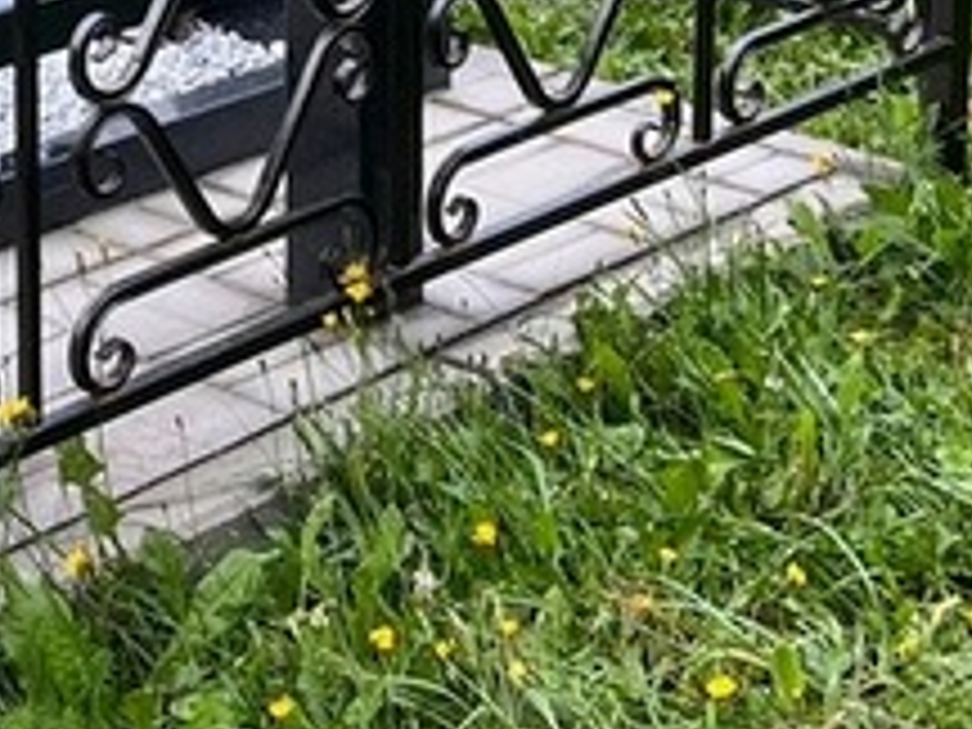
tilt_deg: -8.6
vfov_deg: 11.6
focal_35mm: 123
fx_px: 3454
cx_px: 72
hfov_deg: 15.8
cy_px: -346
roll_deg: +1.1
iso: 50
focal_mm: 5.7
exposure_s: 1/539
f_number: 1.5
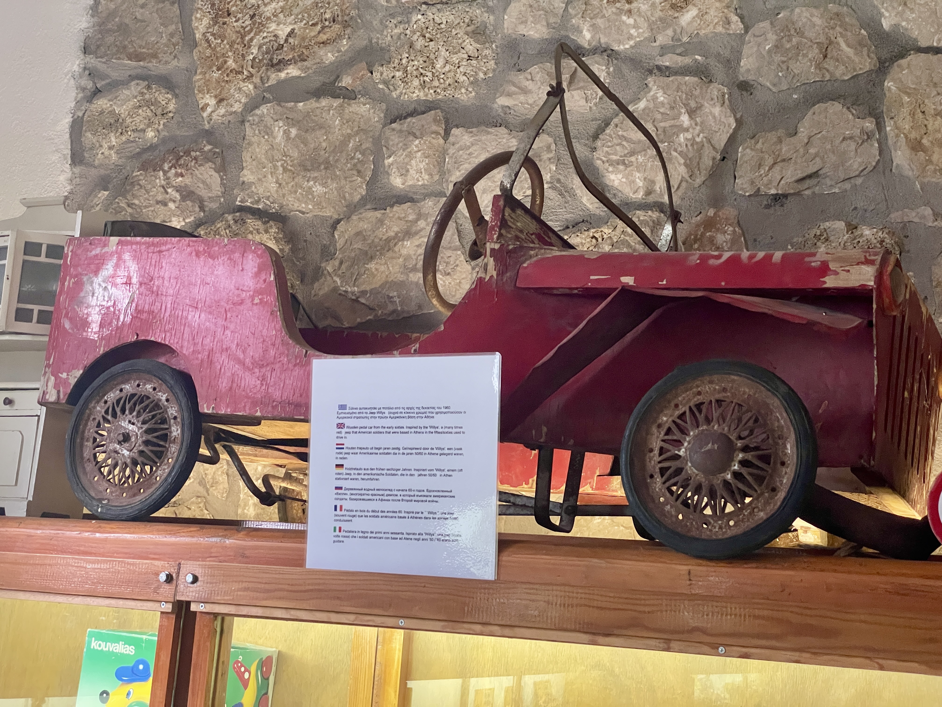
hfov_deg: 36.8
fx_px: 1415
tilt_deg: +9.7
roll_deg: -4.5
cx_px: 471
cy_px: 354
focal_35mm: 52
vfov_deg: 28.0
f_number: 2
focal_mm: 6
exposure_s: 1/60
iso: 640
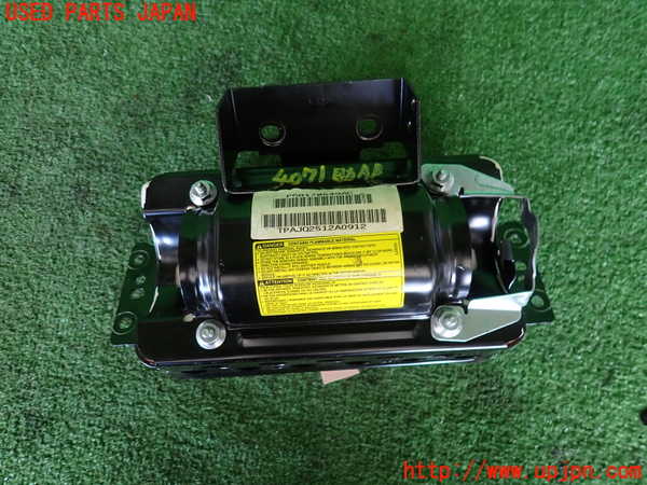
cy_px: 242
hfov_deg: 69.4
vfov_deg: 54.9
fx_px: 467
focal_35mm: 25
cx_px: 324
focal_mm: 4.5
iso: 200
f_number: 2
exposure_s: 1/40
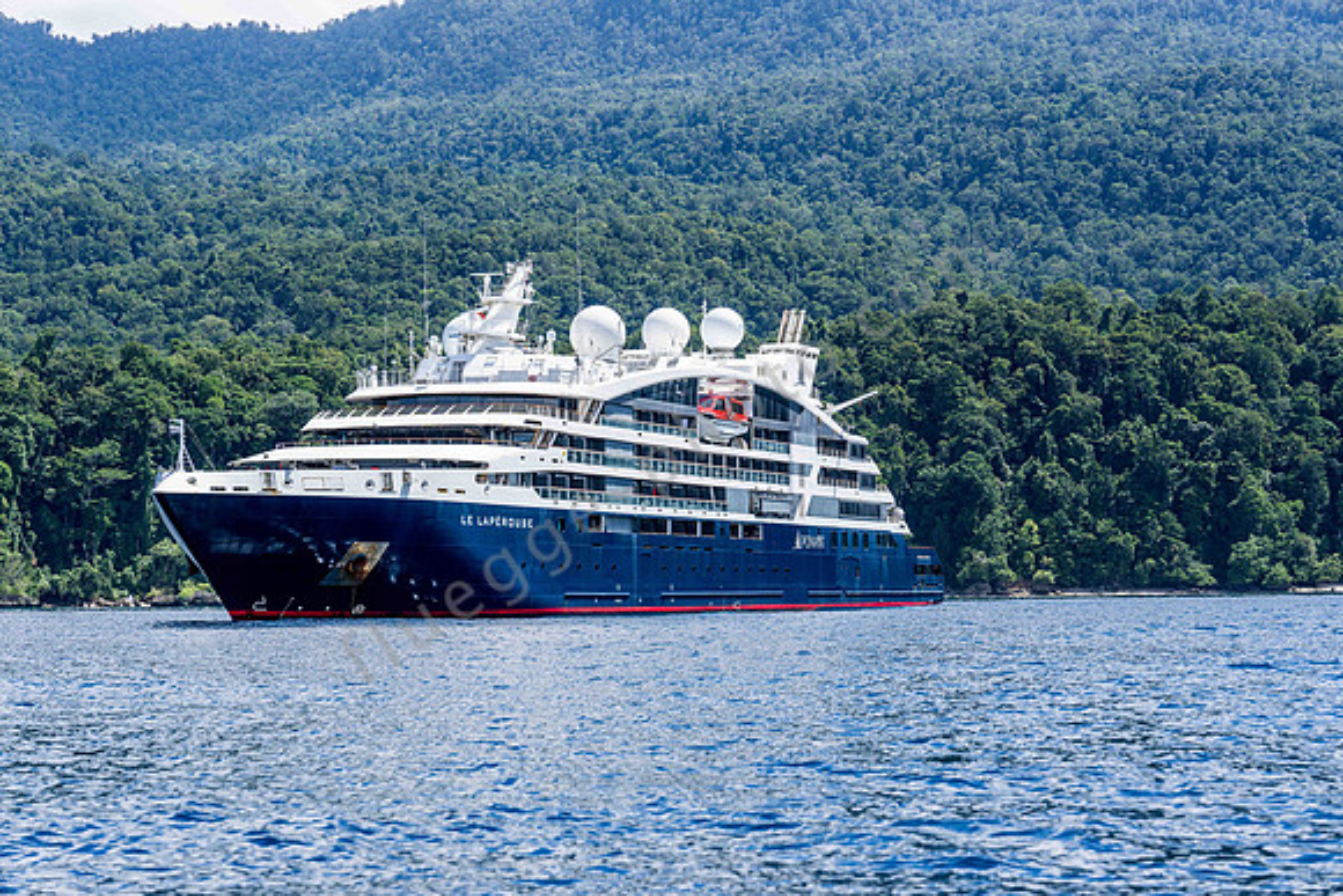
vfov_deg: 19.5
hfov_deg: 28.8
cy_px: 448
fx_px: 2612
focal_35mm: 70
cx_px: 672
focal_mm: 70
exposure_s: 1/1000
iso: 200
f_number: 4.5
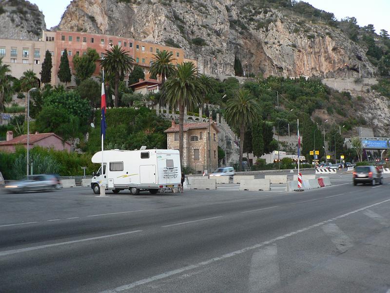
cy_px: 146
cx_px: 195
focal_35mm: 36
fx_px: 406
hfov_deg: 51.4
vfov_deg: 39.7
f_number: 2.8
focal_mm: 6
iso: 80
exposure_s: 1/15
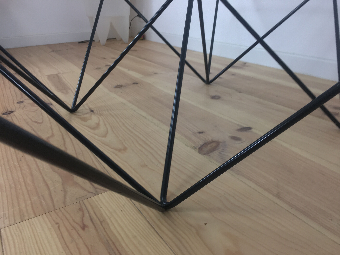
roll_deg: +2.9
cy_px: 128
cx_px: 170
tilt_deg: -25.6
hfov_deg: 61.7
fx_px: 285
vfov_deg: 48.2
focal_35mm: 29
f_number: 2.2
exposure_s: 1/33
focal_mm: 4.15
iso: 32
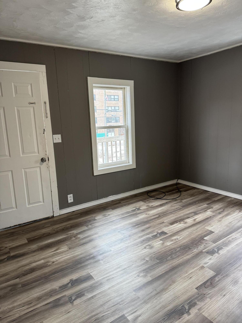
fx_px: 224
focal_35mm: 24
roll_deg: +2.5
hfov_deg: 56.8
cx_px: 121
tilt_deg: -10.0
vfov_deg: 71.6
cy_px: 162
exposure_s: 1/120
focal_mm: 6.76
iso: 200
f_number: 1.78
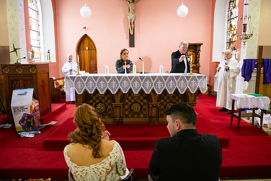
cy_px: 90
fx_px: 188
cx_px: 136
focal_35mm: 25
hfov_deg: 71.6
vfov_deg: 51.4
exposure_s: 1/160
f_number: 3.5
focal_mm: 24
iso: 1250
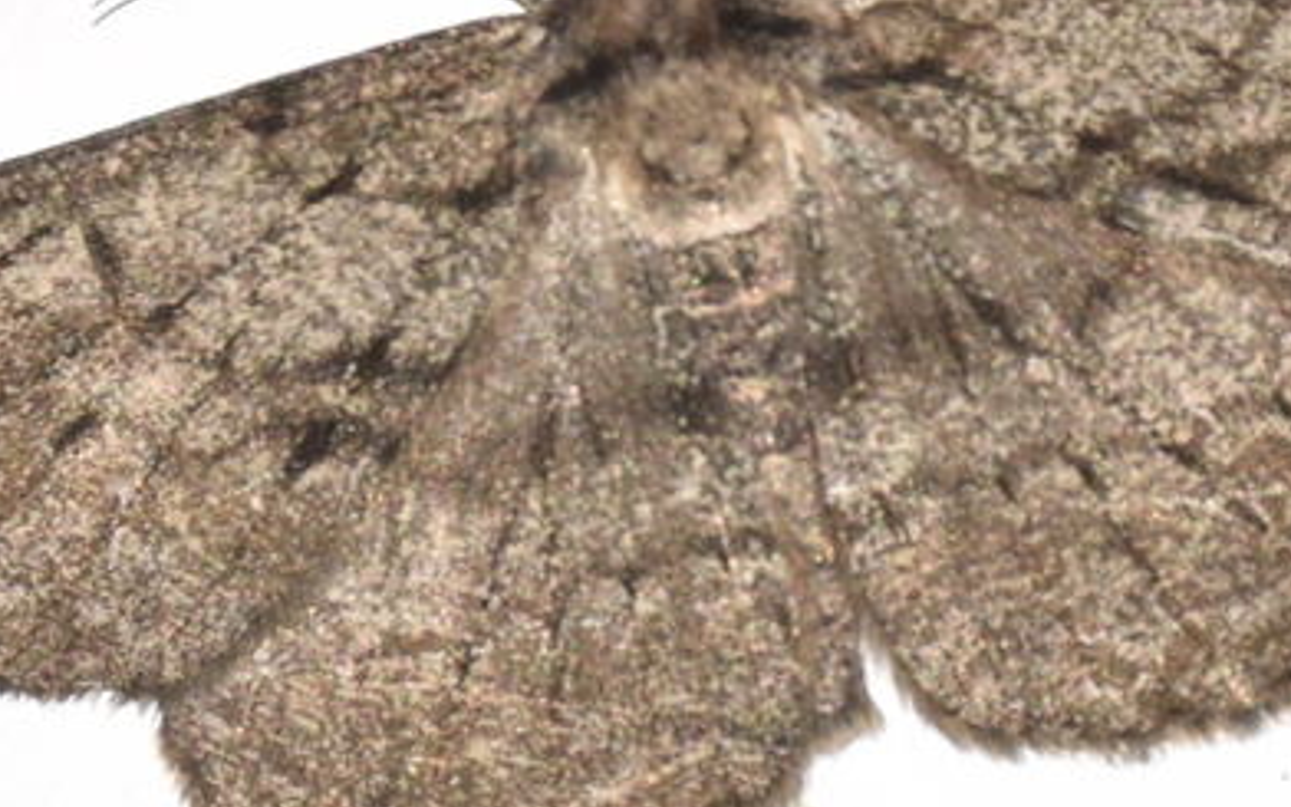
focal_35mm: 525
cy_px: 227
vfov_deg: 2.5
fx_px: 18472
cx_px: 624
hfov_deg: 4.0
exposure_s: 1/160
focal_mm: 140
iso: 100
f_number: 11
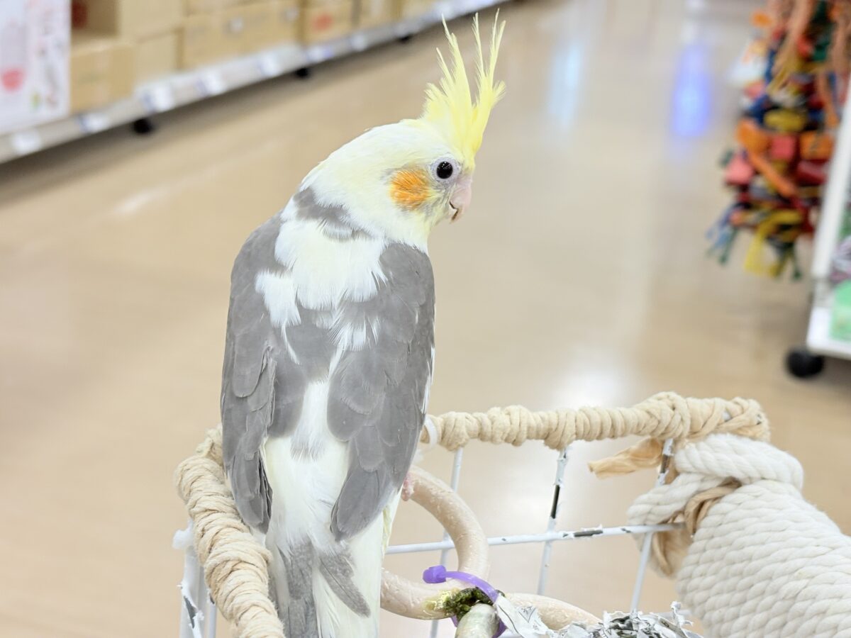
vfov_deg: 28.0
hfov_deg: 36.8
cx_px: 426
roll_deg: -4.1
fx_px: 1278
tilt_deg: -18.5
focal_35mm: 52
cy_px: 319
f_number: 1.6
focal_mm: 5.96
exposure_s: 1/50
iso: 50
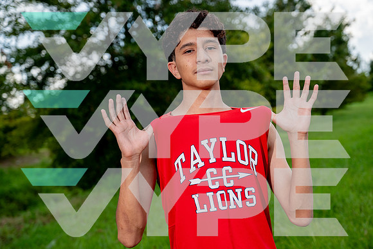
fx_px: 659
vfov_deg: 21.4
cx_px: 186
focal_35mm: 64
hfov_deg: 31.6
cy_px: 124
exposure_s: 1/400
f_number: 4
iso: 100
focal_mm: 57
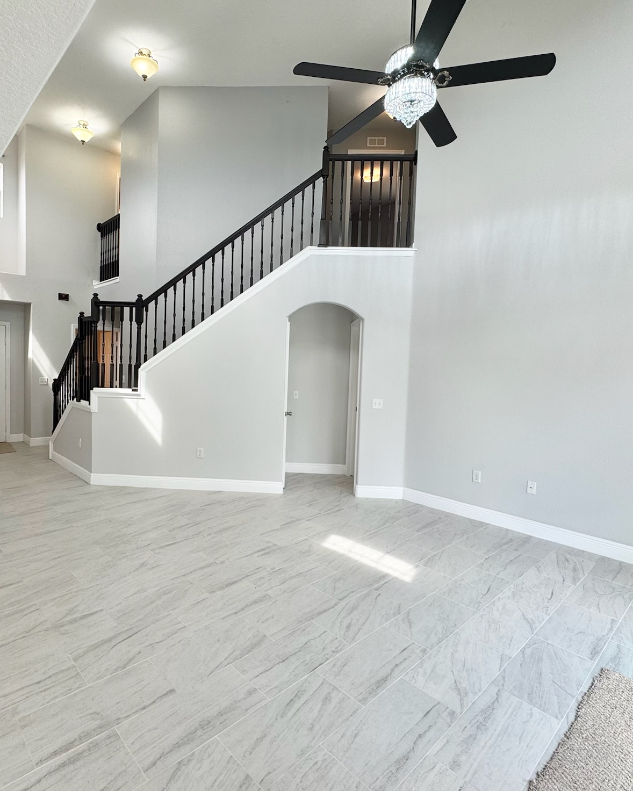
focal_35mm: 19
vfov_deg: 83.3
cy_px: 387
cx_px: 266
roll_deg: -1.5
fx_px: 445
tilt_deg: -2.9
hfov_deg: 70.4
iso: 64
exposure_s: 1/120
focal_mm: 2.22
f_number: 2.2
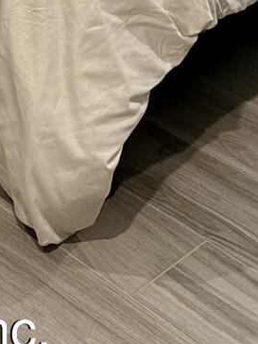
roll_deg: -0.9
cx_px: 39
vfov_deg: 11.7
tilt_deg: -5.4
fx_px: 1312
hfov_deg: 11.2
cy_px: -529
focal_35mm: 132
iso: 160
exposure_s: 1/60
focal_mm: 6.86
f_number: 1.78
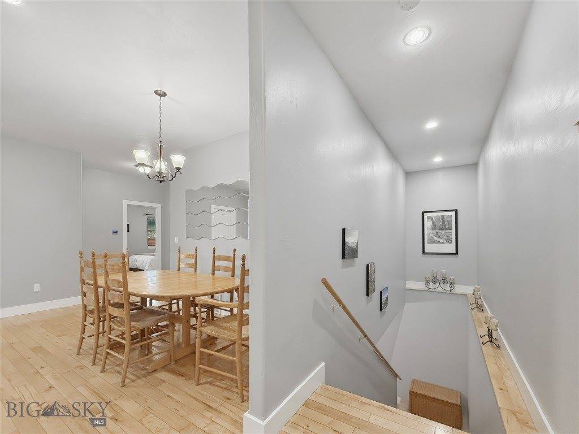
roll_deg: -0.4
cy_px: 217
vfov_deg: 85.7
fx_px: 234
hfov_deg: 102.1
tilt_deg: +5.1
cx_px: 290
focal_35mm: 14
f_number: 2.2
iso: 640
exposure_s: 1/120
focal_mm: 2.2
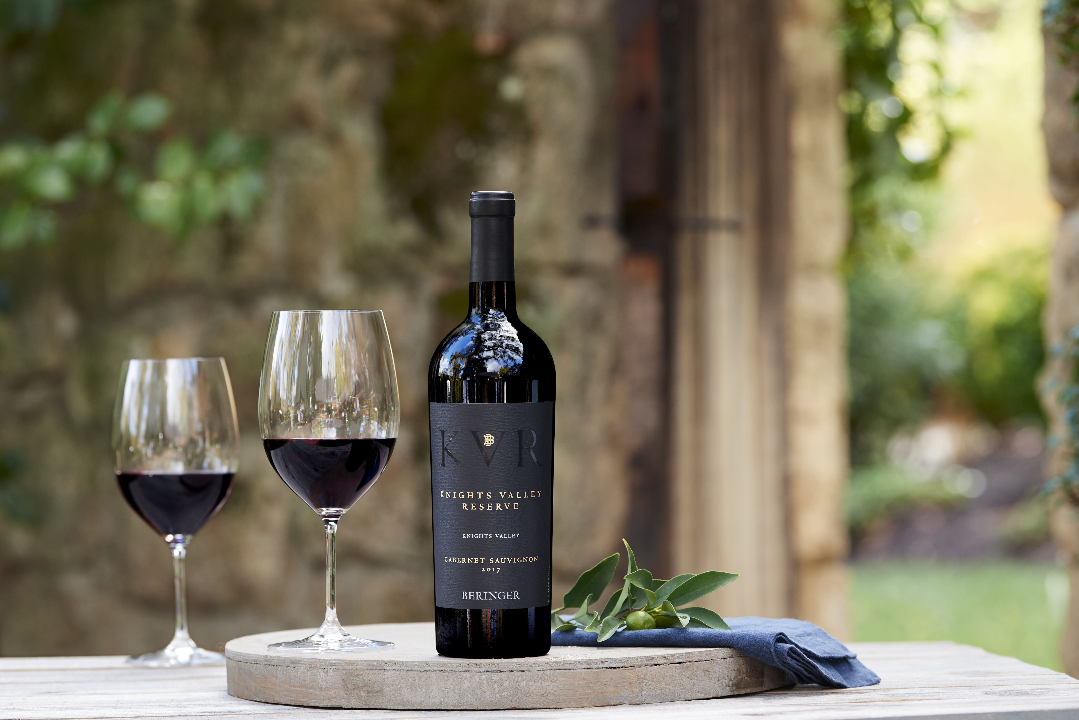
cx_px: 540
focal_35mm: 130
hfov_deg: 15.8
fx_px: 3896
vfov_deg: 10.5
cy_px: 360
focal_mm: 130
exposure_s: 1/100
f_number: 5.6
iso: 320
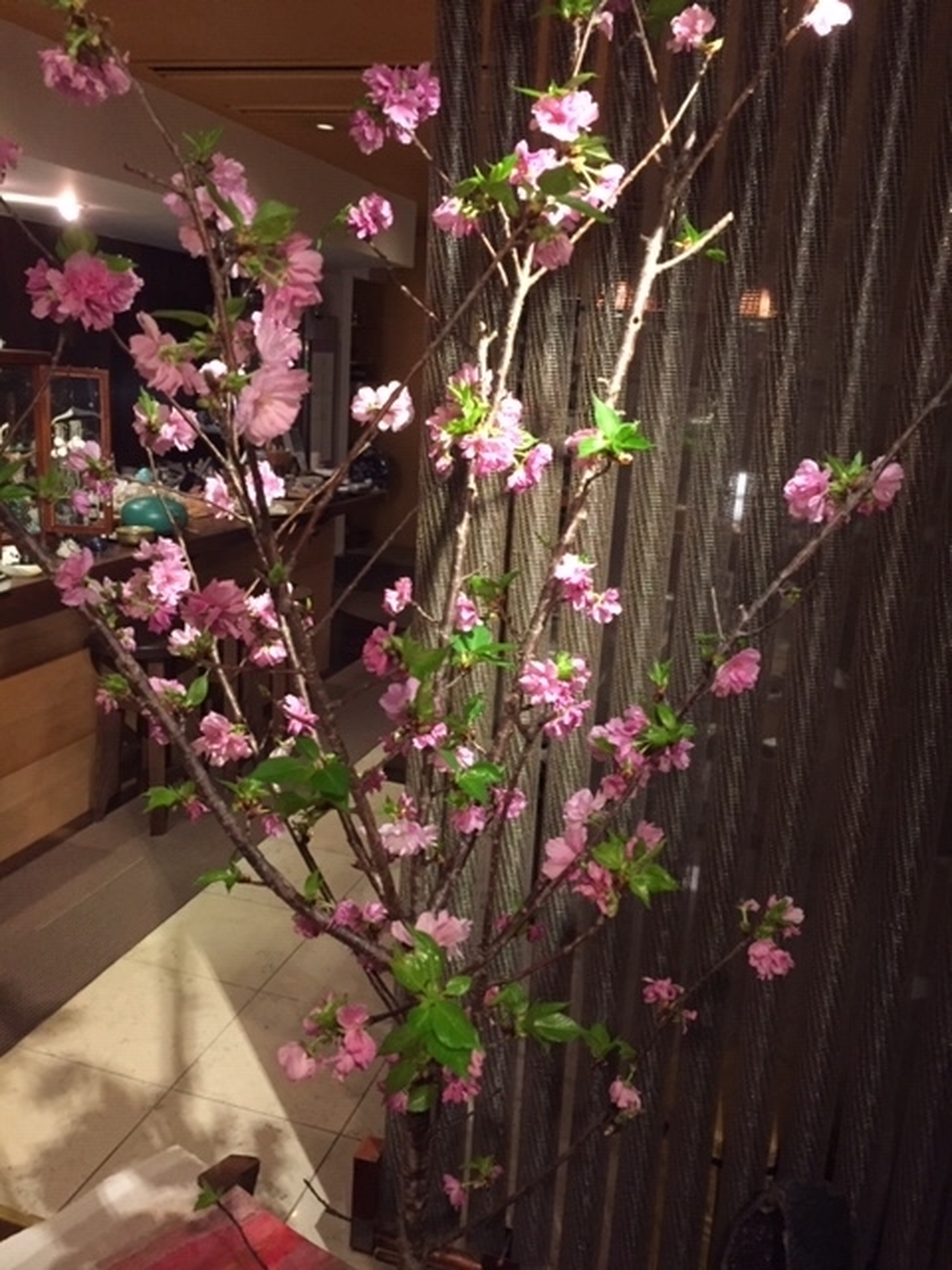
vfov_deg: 61.7
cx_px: 476
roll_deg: -4.0
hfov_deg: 48.2
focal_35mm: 29
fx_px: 1063
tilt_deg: -13.2
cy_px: 635
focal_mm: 4.15
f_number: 2.2
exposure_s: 1/30
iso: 250
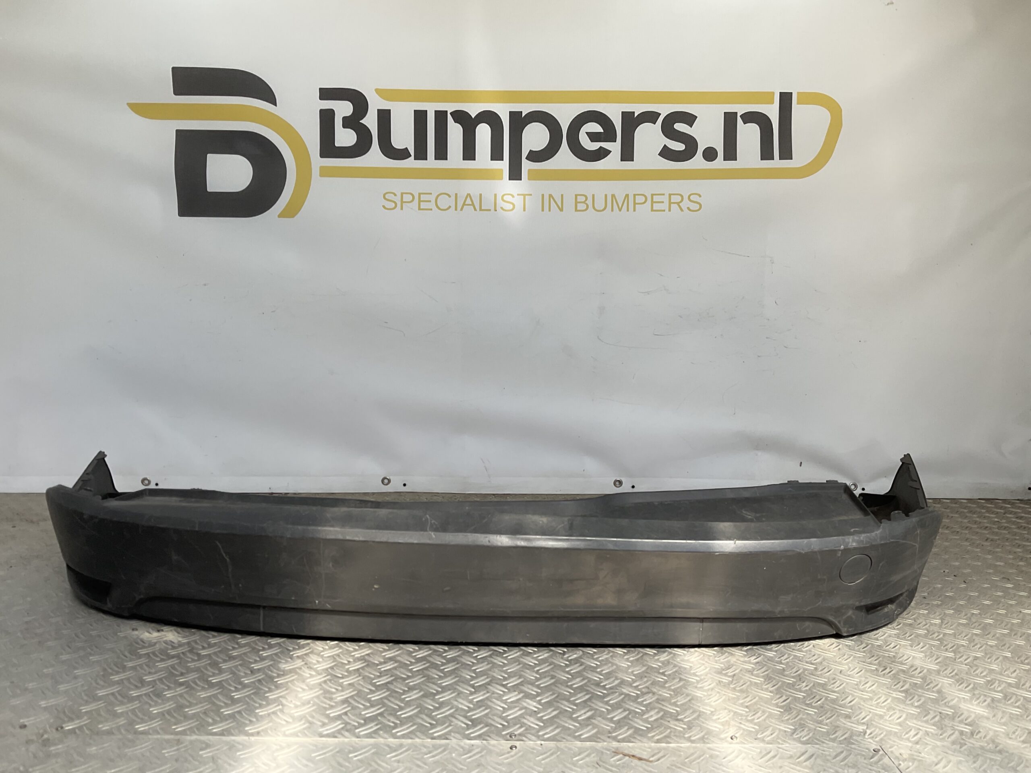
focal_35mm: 29
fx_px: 864
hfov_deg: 61.7
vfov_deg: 48.2
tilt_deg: -7.6
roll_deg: -1.4
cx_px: 516
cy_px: 386
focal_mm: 3
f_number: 1.8
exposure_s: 1/391
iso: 16
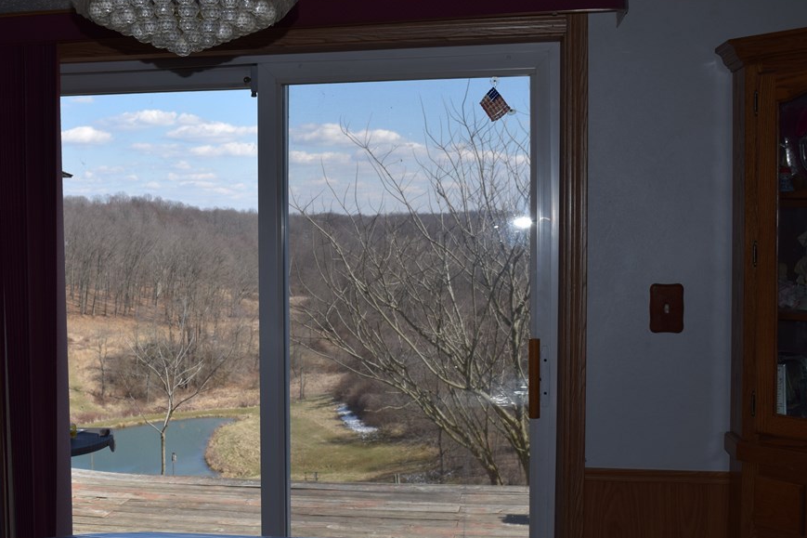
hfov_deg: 43.4
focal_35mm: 45
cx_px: 317
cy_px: 279
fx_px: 1008
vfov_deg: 29.9
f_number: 9
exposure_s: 1/200
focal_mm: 24
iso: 100
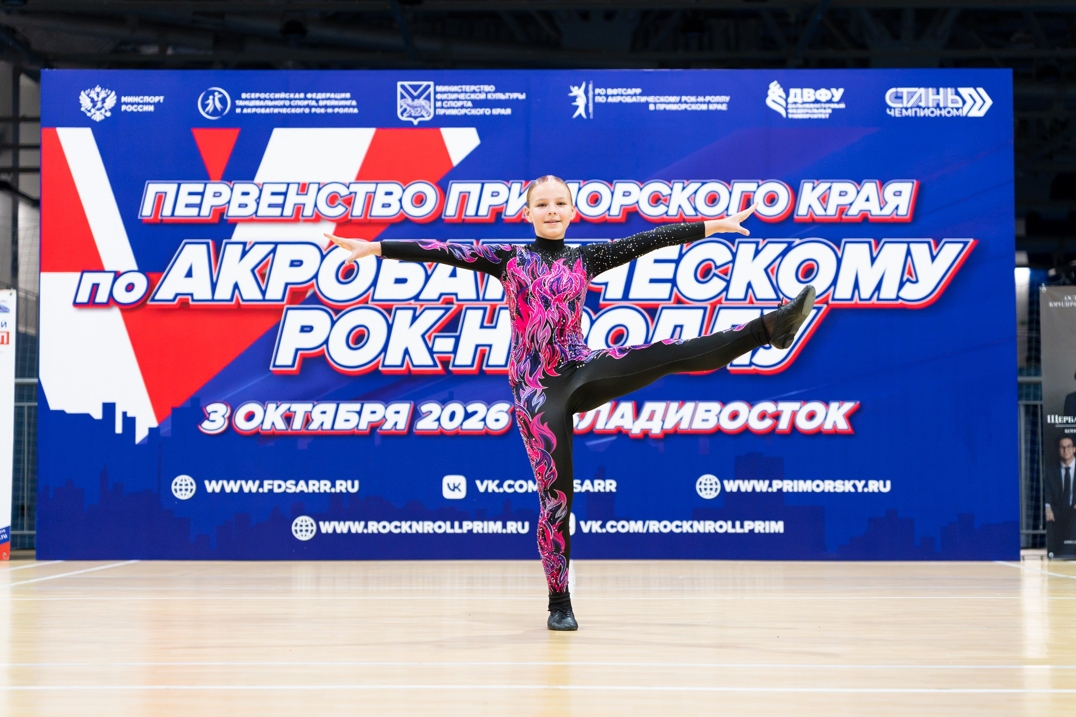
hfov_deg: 27.9
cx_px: 543
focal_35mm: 73
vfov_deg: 18.8
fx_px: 2168
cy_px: 355
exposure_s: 1/640
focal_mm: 70
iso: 3200
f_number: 2.8
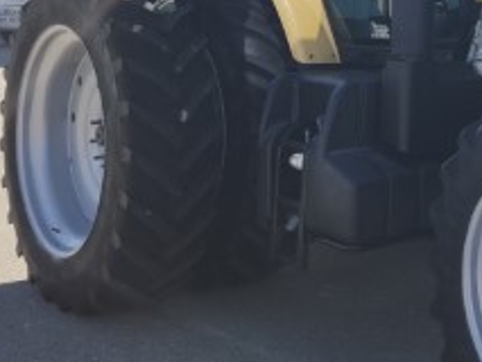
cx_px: 550
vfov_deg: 20.5
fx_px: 961
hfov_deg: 25.7
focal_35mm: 69
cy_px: -20
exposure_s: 1/1182
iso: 25
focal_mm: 5.54
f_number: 1.8
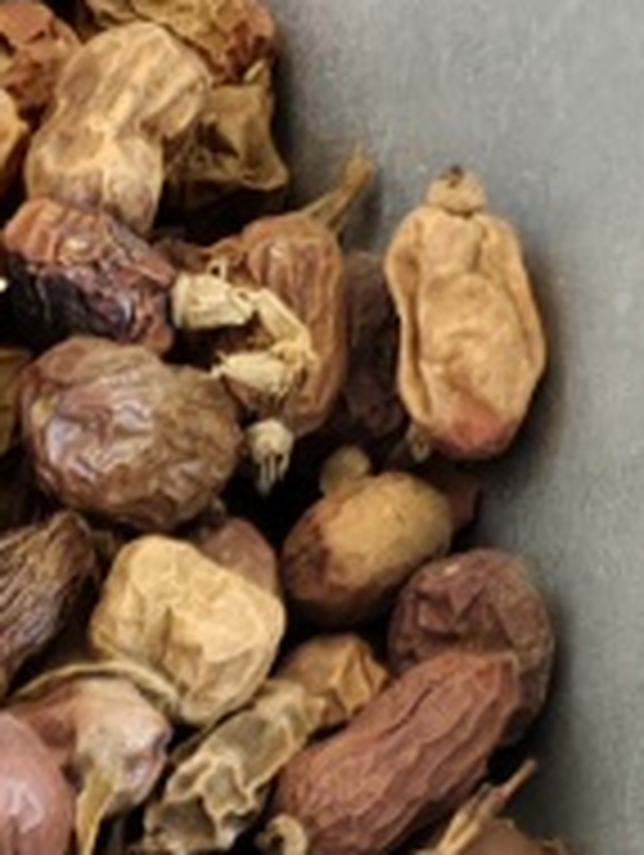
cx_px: -739
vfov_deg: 11.9
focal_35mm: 129
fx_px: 3193
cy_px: 2153
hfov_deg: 10.4
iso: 936
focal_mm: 5.56
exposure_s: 1/50
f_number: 1.88
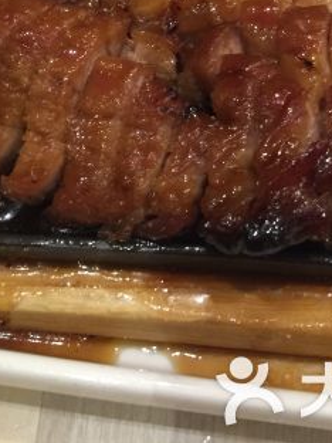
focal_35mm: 65
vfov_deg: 27.5
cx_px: 199
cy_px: -33
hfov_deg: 22.6
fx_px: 831
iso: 100
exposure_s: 1/15
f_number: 2.2
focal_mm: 4.15
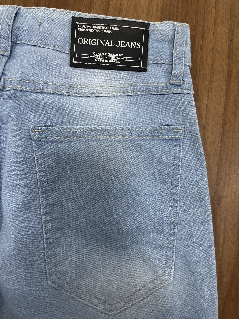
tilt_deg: -86.2
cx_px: 120
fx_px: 239
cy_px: 160
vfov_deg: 67.3
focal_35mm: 26
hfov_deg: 53.1
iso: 125
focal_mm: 5.1
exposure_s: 1/120
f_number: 1.6
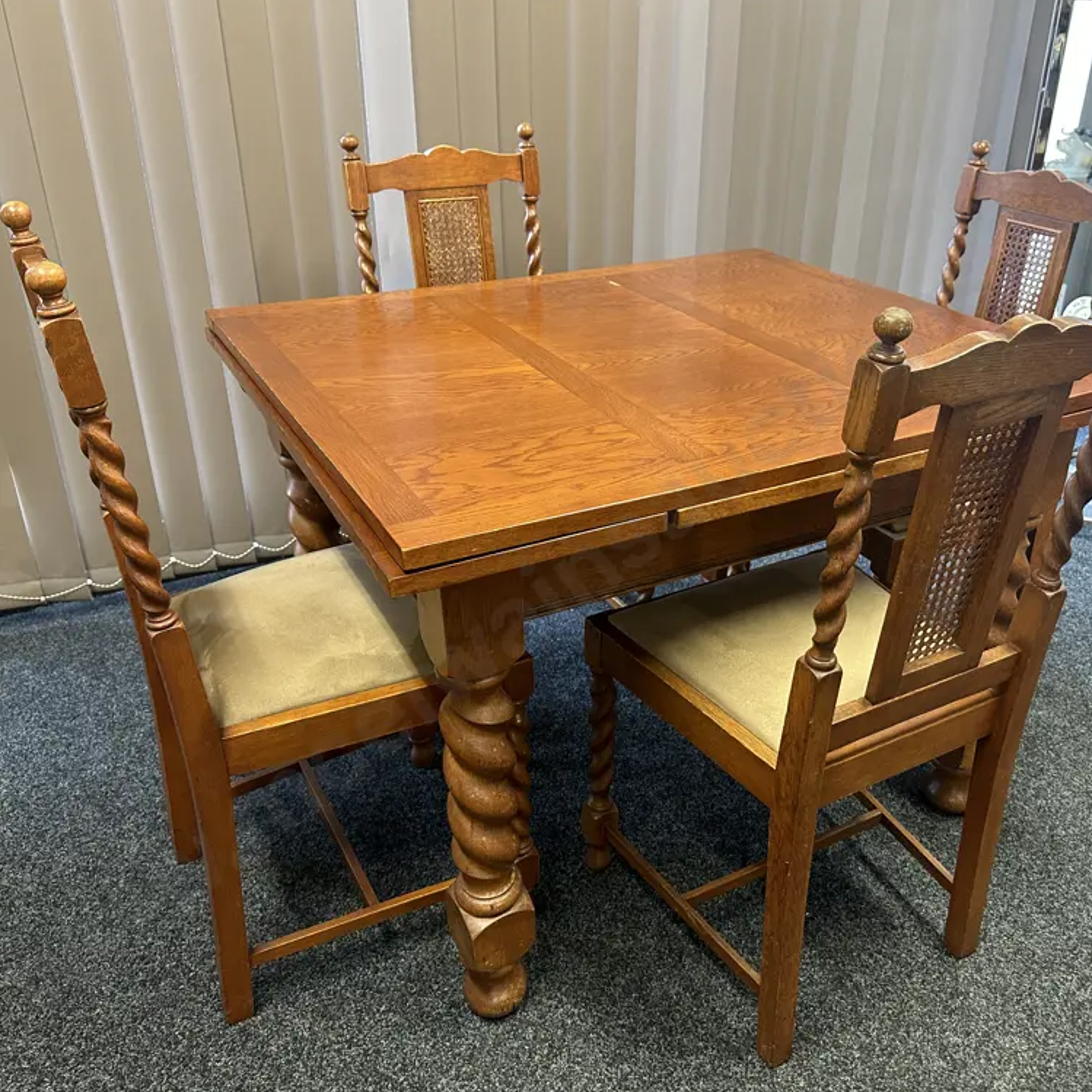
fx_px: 1035
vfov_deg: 55.6
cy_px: 551
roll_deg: -1.0
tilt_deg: -27.9
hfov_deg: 55.5
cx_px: 617
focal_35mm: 29
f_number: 1.78
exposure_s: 1/50
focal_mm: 6.86
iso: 400
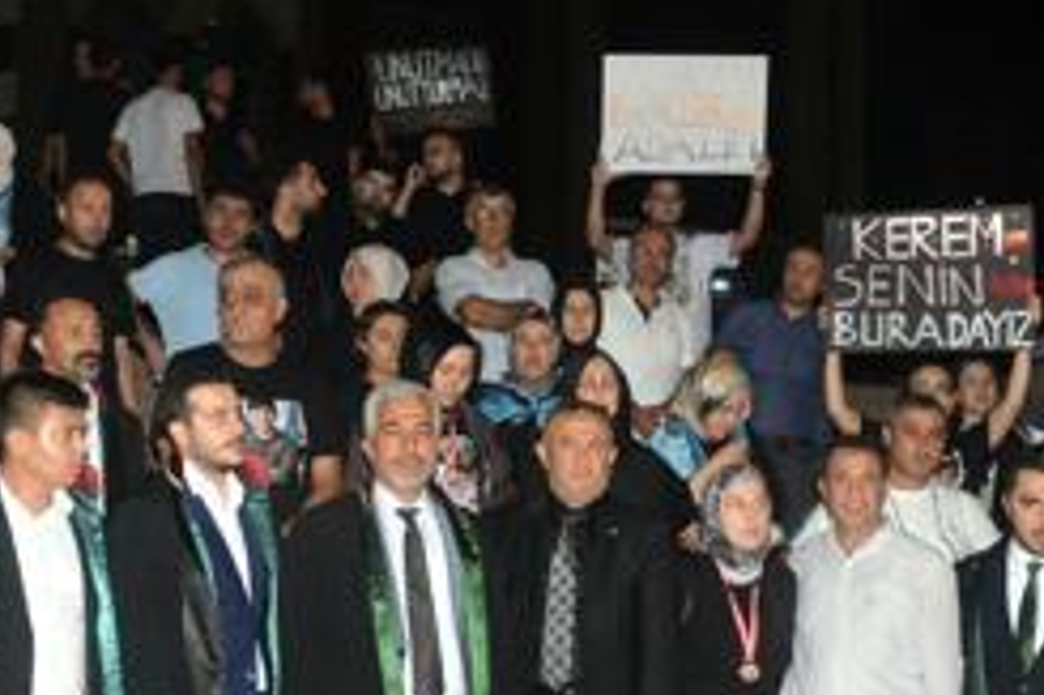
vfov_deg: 22.3
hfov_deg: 33.3
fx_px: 1739
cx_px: 405
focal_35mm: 60
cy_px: 567
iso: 5000
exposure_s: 1/60
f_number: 8
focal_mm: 28
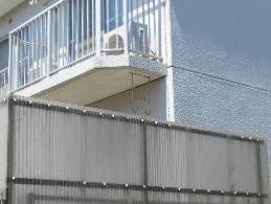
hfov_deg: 26.3
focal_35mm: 74
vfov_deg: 19.9
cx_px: 159
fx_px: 580
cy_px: 122
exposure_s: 1/640
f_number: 3.4
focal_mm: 5.1
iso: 80
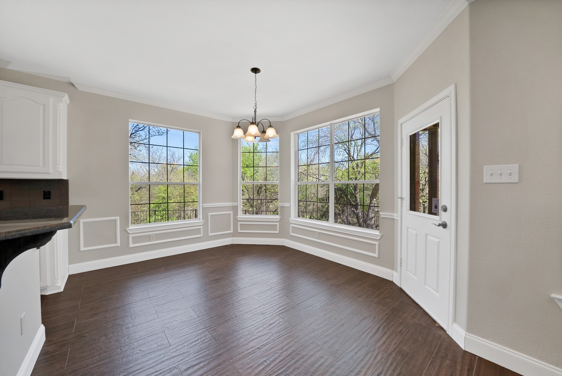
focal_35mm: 12
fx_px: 187
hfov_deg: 112.6
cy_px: 188
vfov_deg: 90.1
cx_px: 281
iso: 640
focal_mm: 12
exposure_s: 1/30
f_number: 9
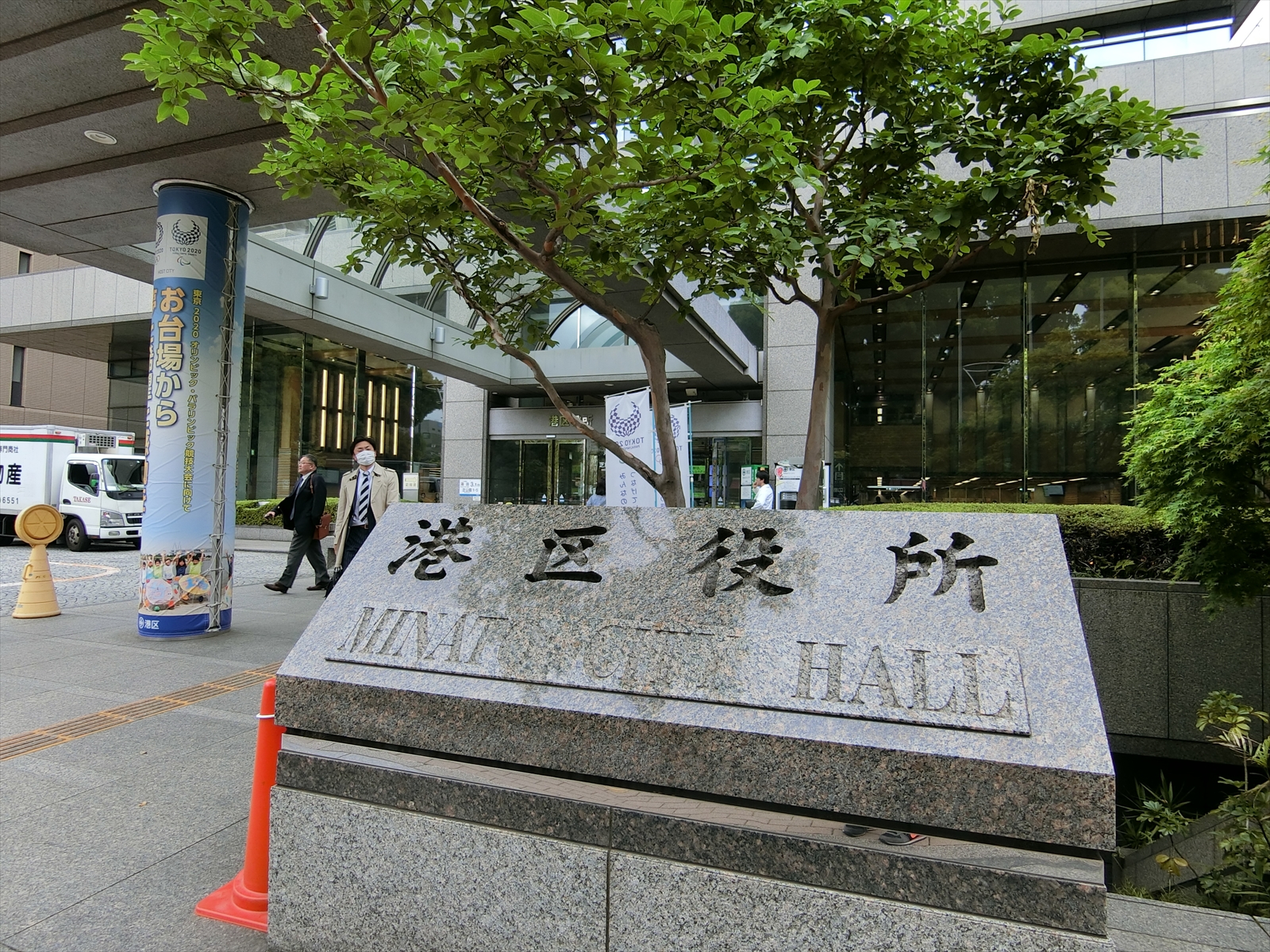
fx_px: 697
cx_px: 635
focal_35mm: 19
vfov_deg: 68.7
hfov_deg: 84.7
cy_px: 476
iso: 80
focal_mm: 4.06
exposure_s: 1/160
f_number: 2.7
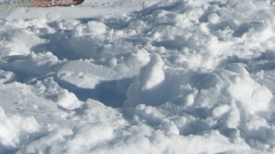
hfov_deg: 8.2
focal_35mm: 264
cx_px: 55
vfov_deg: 4.5
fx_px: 1925
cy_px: -133
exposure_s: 1/364
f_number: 7.5
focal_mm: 18.8
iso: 50
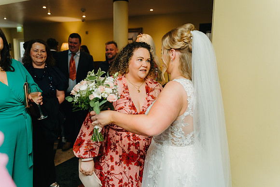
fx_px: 218
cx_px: 140
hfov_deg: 65.5
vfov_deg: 46.4
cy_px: 94
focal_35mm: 28
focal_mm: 28
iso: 800
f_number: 2.8
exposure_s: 1/160
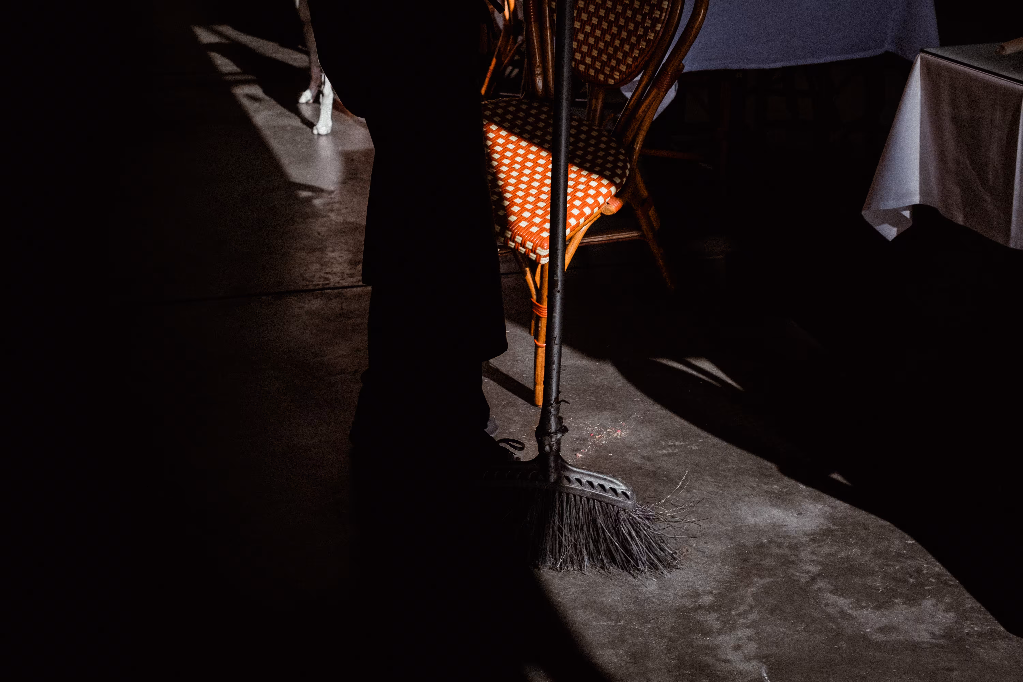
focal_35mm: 53
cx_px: 512
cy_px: 341
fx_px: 1506
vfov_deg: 25.5
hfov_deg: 37.5
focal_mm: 35
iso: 100
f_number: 5.6
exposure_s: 1/320
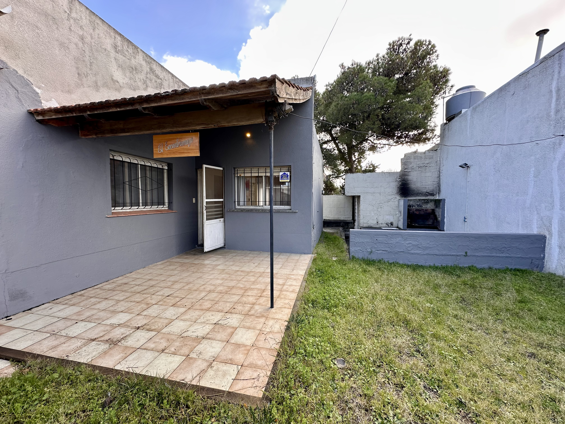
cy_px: 212
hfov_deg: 102.1
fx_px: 229
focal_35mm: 14
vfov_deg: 85.7
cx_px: 282
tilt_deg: -1.4
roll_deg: +0.9
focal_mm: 2.22
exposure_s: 1/170
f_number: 2.2
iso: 40
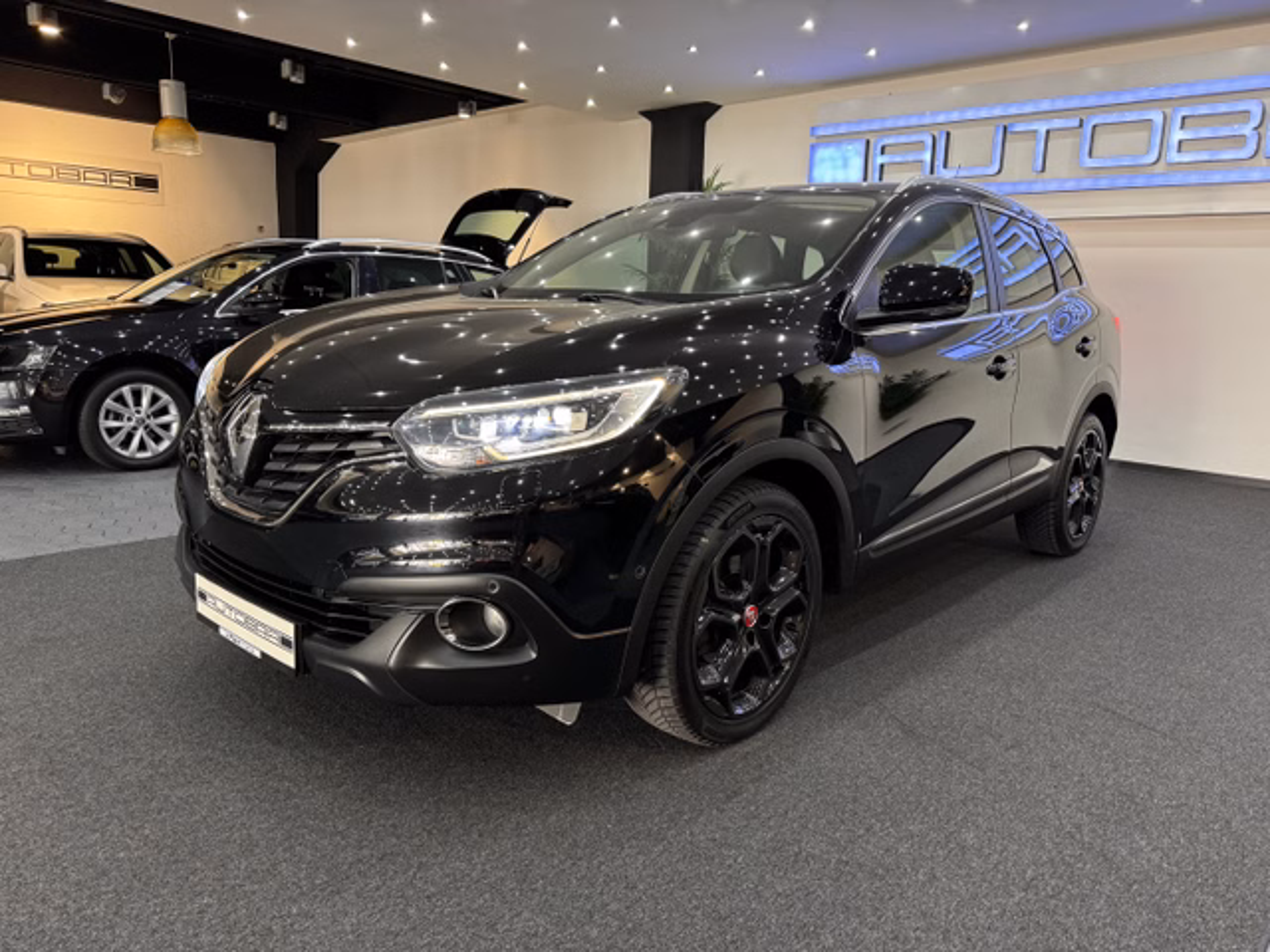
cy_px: 476
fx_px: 881
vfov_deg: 56.8
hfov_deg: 71.6
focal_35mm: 24
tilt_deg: -11.1
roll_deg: -1.7
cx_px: 635
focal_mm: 6.76
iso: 200
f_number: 1.78
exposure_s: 1/50
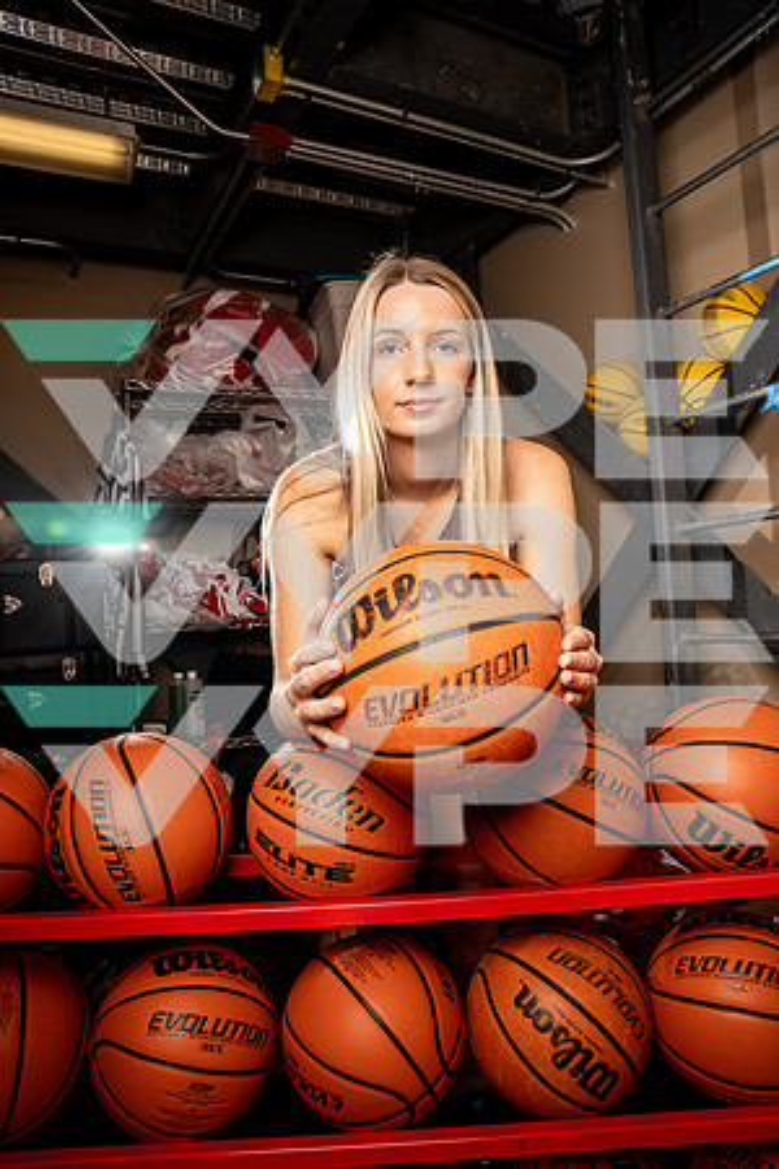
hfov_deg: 53.1
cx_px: 390
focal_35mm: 24
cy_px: 584
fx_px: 779
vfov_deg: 73.7
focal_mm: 24
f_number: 7.1
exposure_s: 1/250
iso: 100
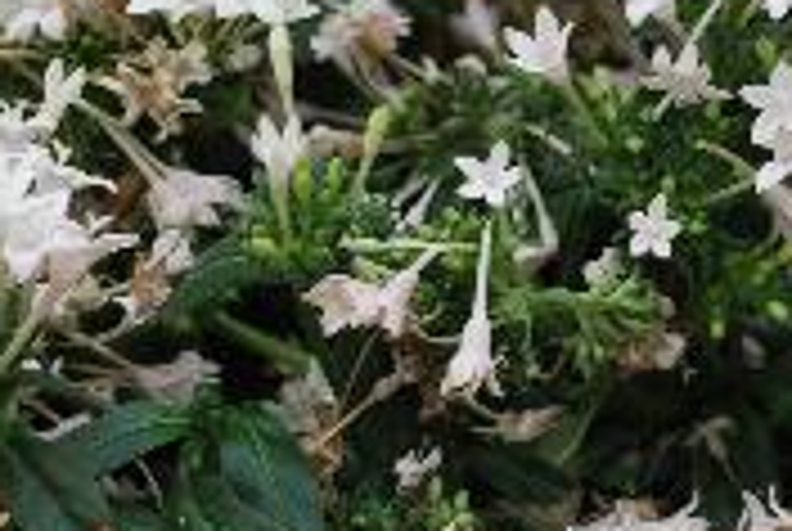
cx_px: 742
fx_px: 2997
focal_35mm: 136
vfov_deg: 10.1
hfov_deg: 14.9
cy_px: 184
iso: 140
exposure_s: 1/60
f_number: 8
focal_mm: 40
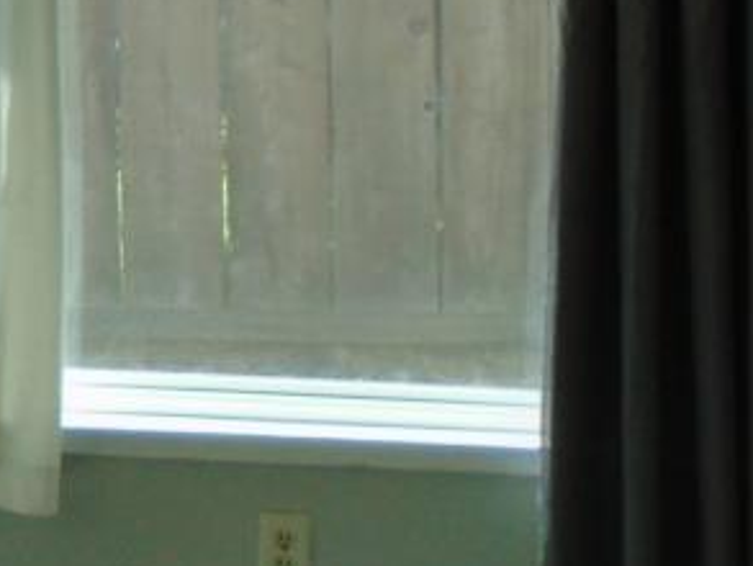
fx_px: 2894
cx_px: -362
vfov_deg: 11.0
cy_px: -50
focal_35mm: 133
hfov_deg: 13.9
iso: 100
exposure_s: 1/125
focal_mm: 4.6
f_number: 3.2
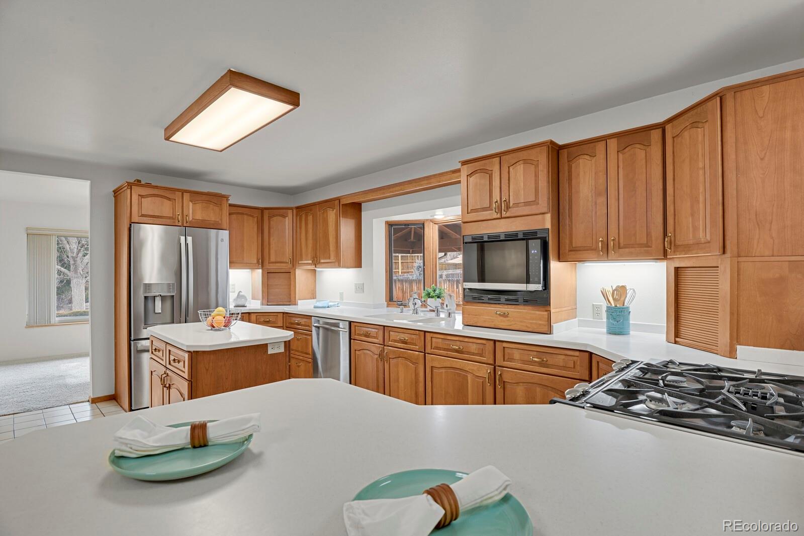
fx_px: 380
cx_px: 402
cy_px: 268
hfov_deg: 93.3
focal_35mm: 17
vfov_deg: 70.4
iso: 250
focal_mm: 17
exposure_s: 2
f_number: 8
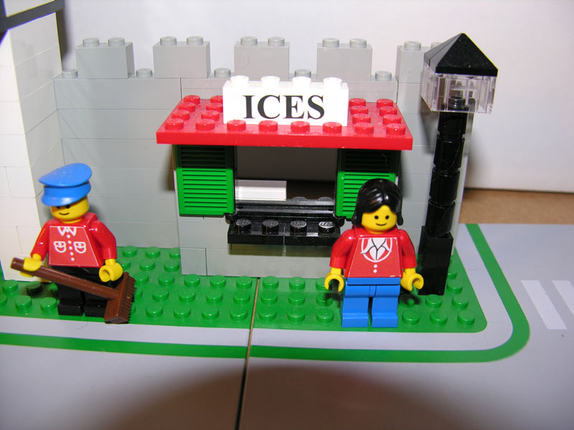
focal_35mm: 35
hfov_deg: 52.6
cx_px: 287
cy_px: 215
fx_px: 580
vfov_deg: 40.7
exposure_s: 1/60.1
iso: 50
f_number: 2.8
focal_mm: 8.9
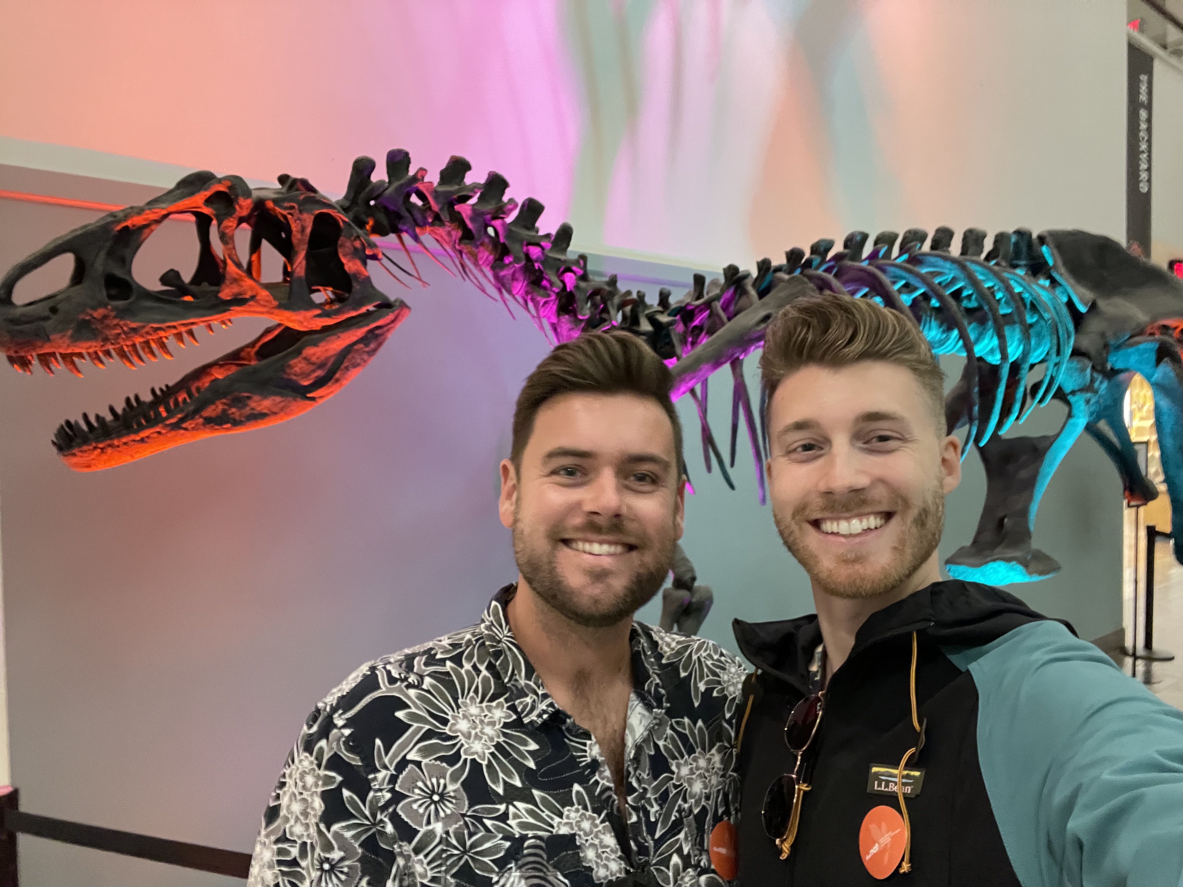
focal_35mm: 23
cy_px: 444
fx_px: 786
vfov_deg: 58.9
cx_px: 592
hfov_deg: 73.9
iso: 500
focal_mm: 2.71
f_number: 2.2
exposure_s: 1/15
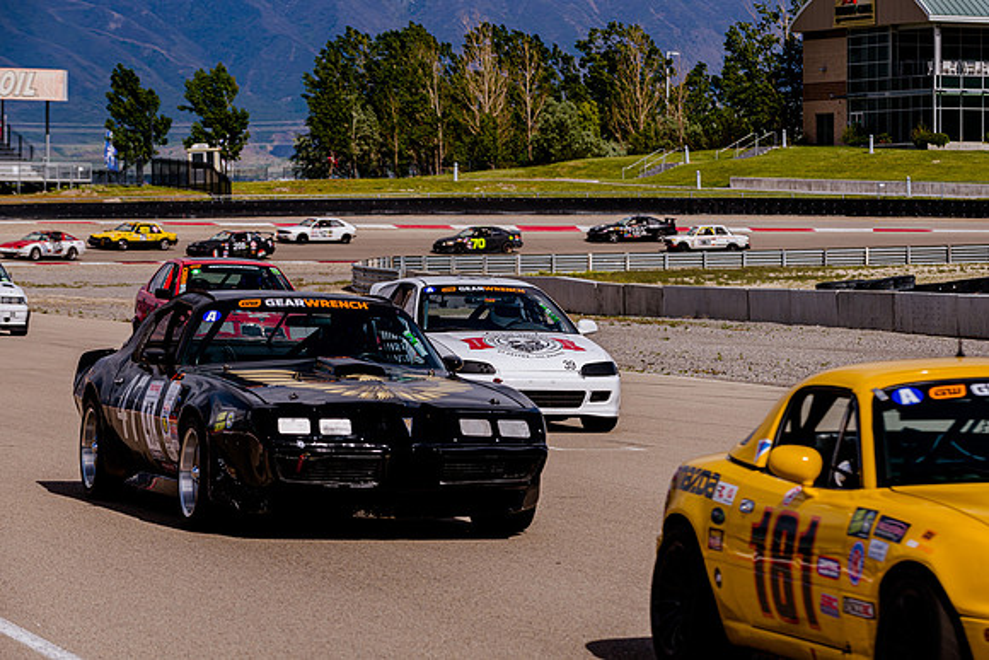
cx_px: 527
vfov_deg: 9.1
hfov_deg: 13.6
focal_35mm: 150
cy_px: 333
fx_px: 4134
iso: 100
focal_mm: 135
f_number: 8
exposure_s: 1/800
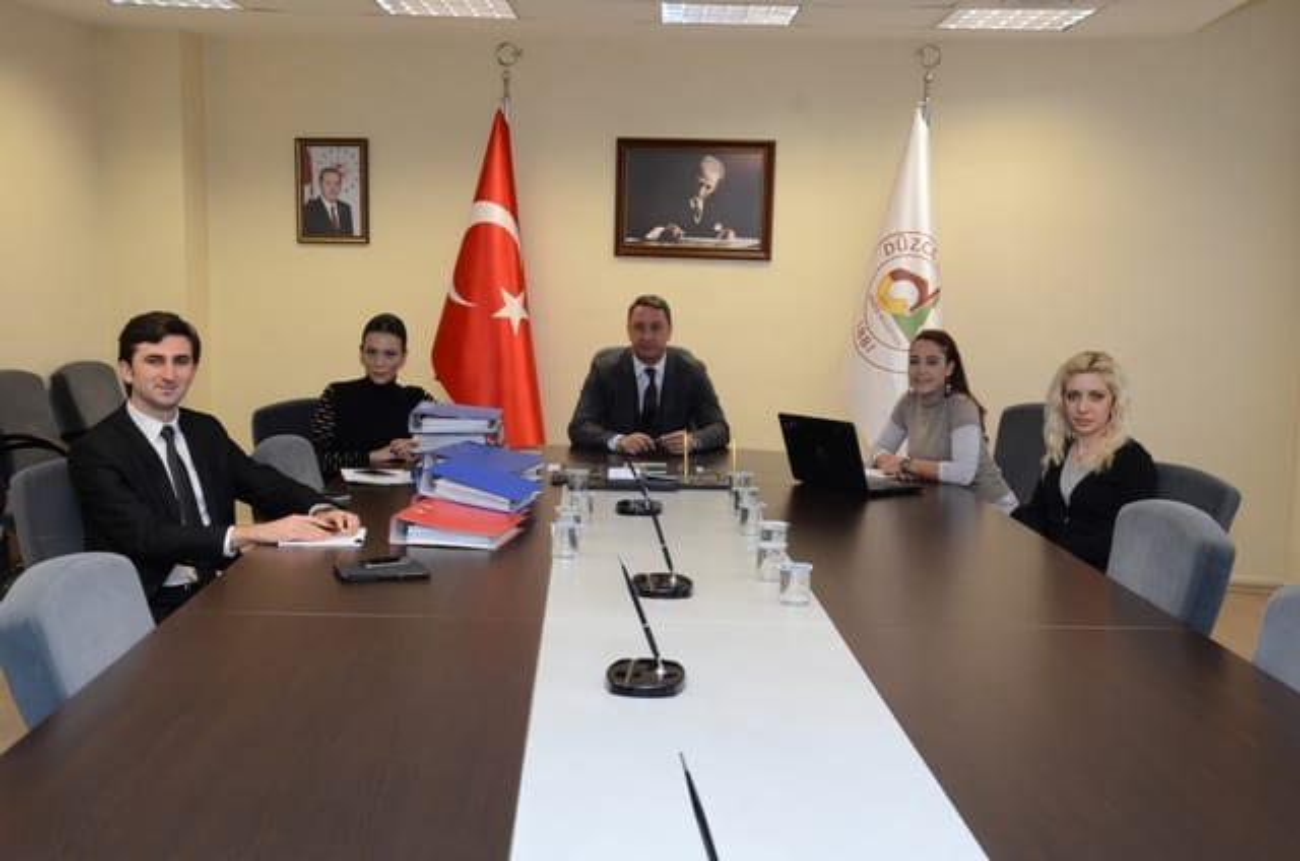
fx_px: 1514
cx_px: 650
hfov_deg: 46.5
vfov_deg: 31.8
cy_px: 430
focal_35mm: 42
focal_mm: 28
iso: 1000
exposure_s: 1/40
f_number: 7.1
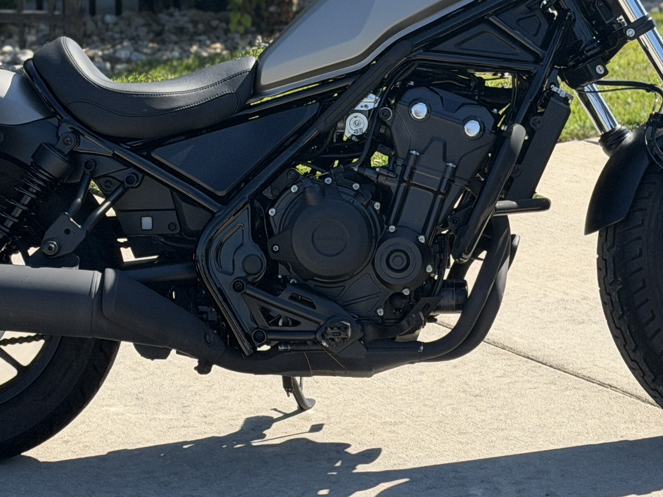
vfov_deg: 12.3
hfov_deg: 16.4
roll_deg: +0.9
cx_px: 268
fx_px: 2299
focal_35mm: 120
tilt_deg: -10.6
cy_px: 175
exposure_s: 1/3891
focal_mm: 6.76
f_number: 1.78
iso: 80
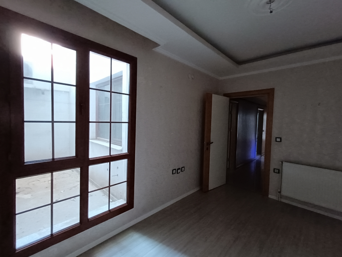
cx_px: 171
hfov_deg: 94.5
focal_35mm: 16
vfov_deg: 78.1
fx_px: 158
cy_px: 128
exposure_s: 1/50
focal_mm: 1.66
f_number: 2.2
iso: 710
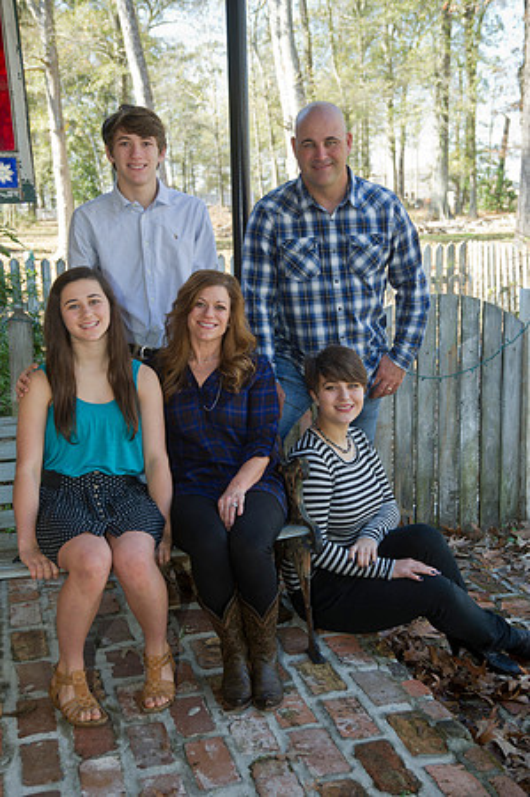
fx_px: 1062
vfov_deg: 41.2
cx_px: 265
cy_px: 398
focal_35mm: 48
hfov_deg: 28.0
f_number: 6.3
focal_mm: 48
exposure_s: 1/125
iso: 400
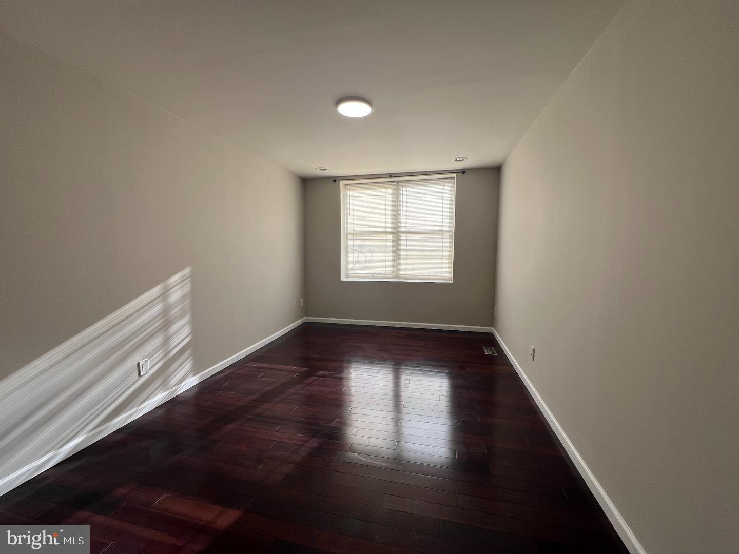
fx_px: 278
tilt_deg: -6.1
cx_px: 370
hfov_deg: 106.2
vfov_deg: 89.9
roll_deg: +1.4
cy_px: 277
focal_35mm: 13
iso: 32
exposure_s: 1/133
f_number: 1.8
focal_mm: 1.57
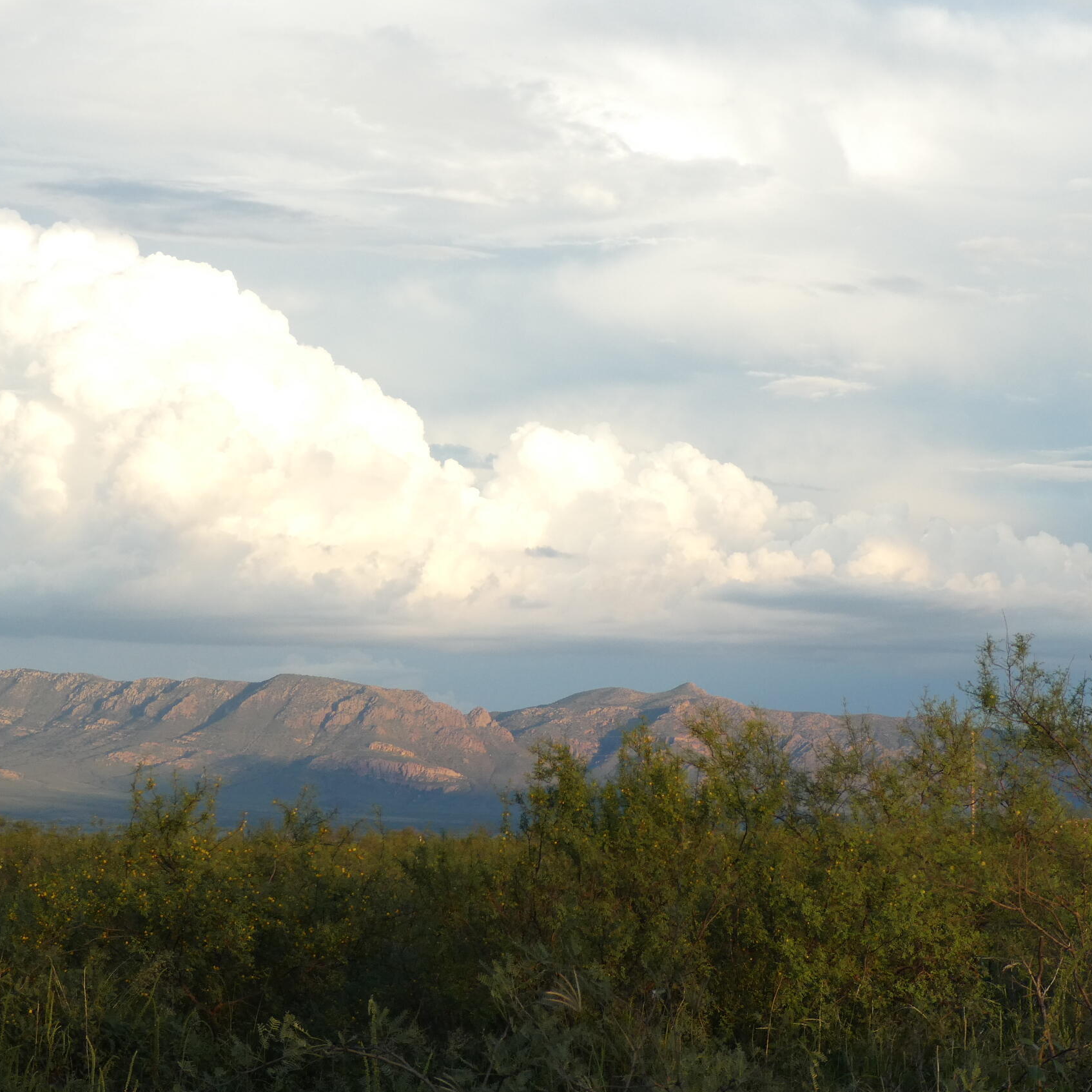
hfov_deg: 19.5
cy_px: 483
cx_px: 572
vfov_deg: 19.5
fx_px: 3176
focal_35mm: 89
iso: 80
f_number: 4.4
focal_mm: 11.7
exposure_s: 1/160
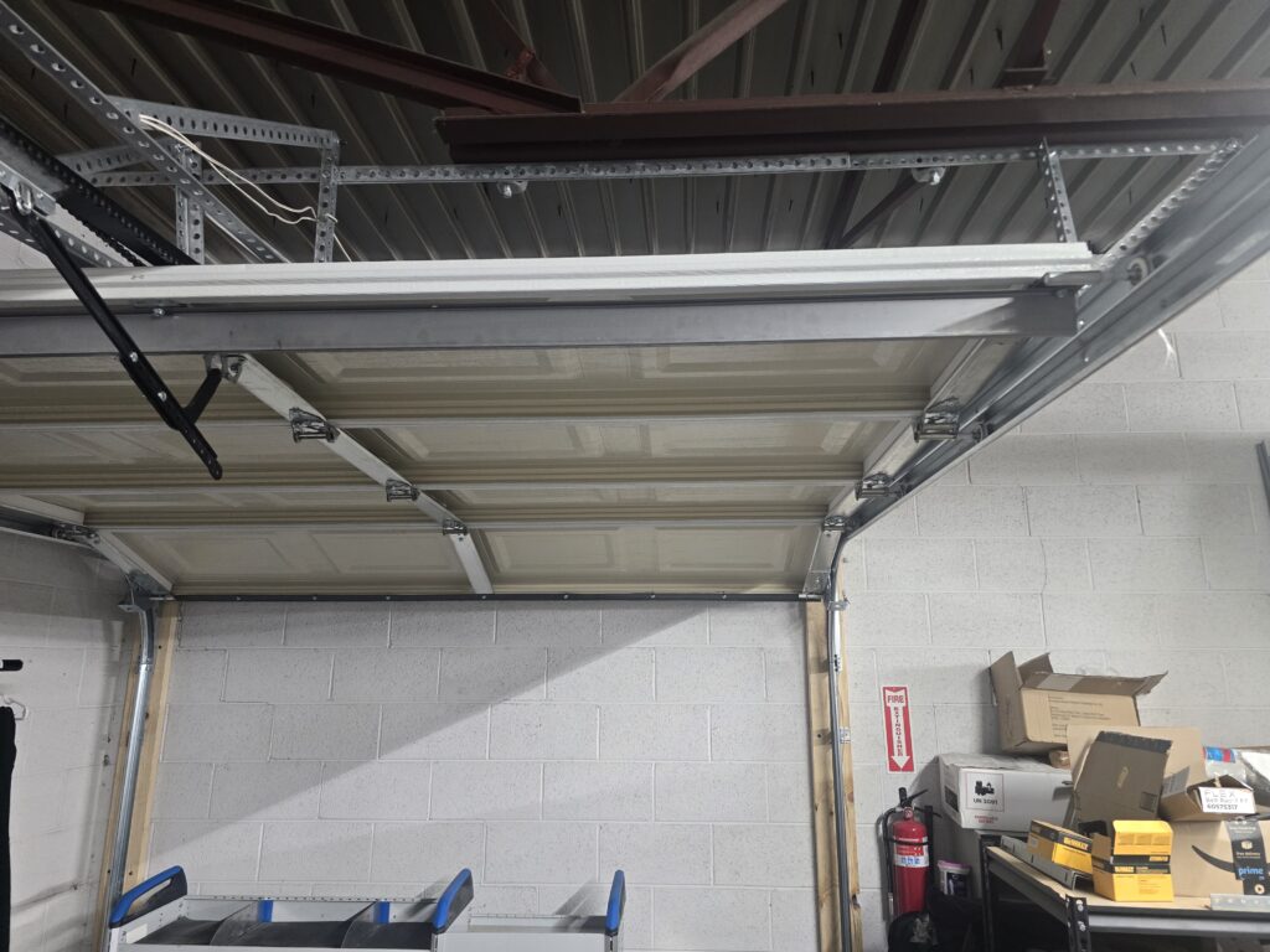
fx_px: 844
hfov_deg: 73.9
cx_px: 635
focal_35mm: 23
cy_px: 476
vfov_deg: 58.9
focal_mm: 6.3
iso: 640
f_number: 1.7
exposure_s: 1/60
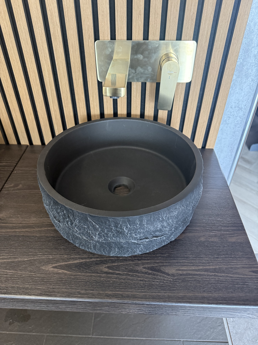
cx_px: 129
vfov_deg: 71.6
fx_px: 239
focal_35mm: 24
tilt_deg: -39.5
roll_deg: -0.6
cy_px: 172
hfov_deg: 56.8
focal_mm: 6.76
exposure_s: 1/50
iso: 500
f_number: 1.78
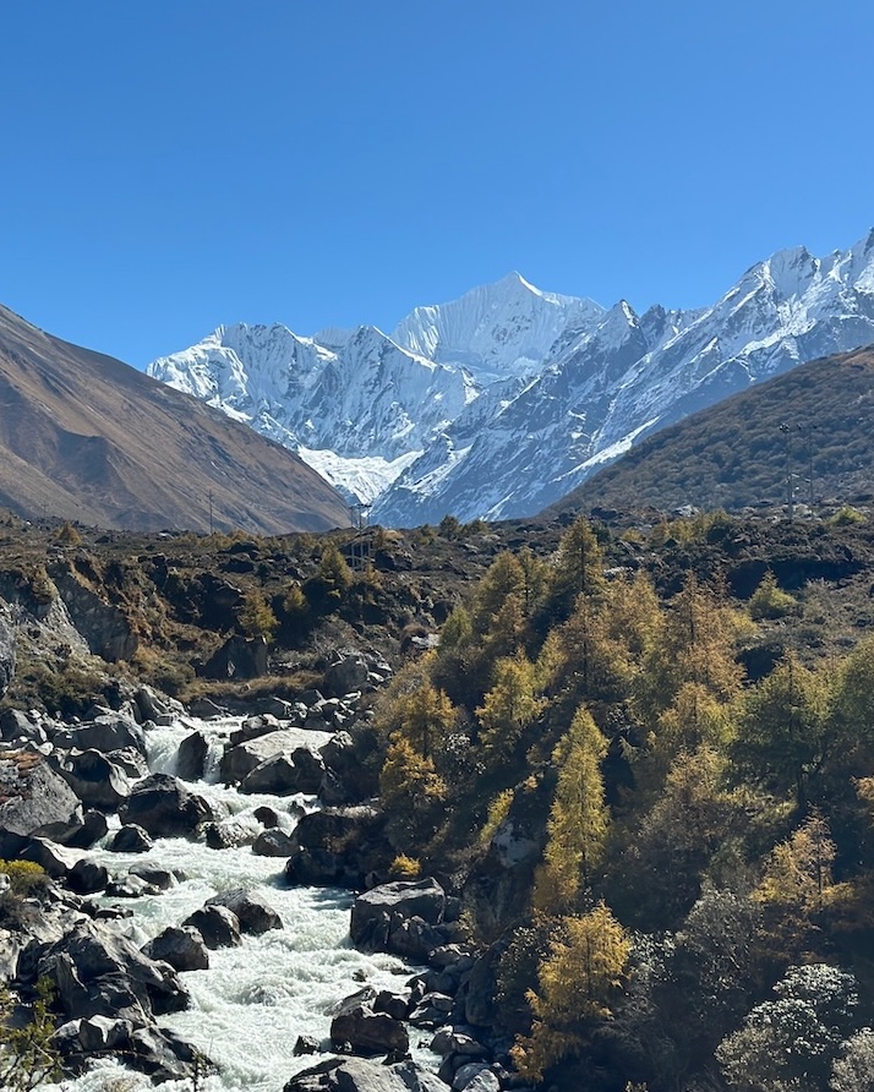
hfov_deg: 23.9
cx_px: 193
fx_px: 2036
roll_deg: +0.1
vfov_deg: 30.0
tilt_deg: +3.1
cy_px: 548
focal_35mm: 63
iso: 80
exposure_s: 1/7634
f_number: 1.78
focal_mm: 6.86
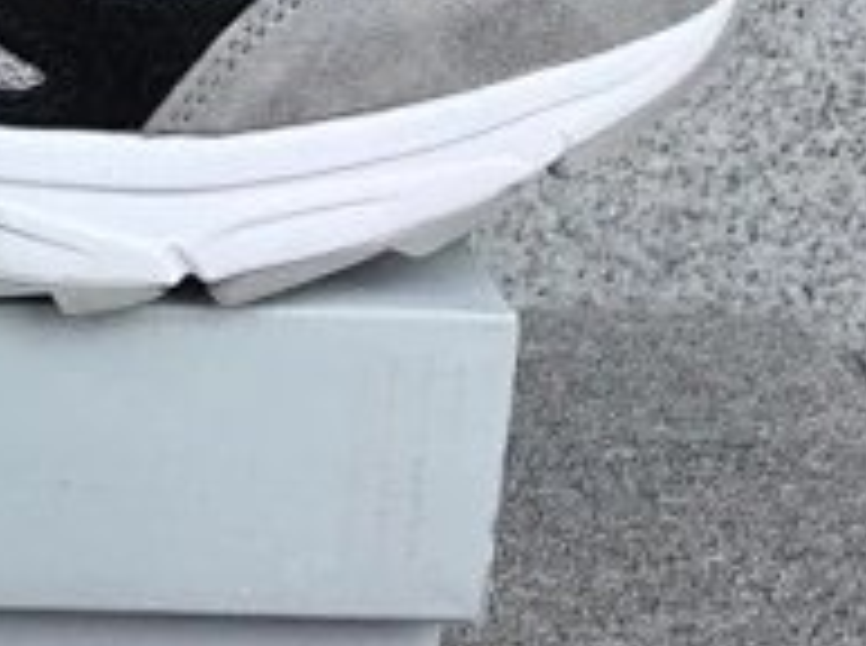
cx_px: -247
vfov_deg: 14.3
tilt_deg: -19.5
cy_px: 157
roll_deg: -1.0
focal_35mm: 103
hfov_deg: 17.9
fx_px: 2572
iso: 25
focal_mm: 3.3
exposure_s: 1/381
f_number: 2.4
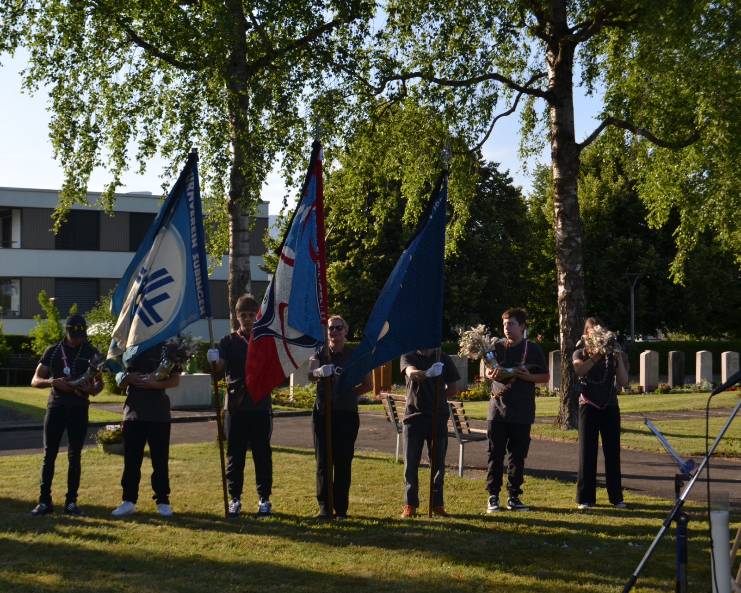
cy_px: 283
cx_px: 341
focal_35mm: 54
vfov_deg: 28.1
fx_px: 1184
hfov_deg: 34.7
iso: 100
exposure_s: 1/200
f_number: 7.1
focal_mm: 30
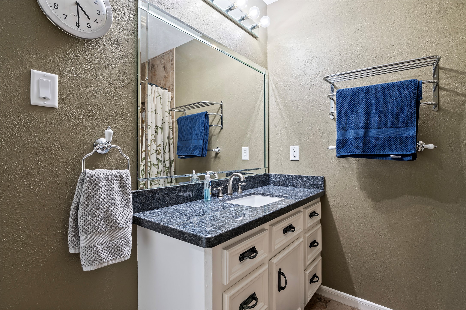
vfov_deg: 67.3
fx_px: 233
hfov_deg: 90.0
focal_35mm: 18
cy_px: 155
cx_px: 233
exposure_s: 1.3
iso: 125
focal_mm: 18
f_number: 6.3
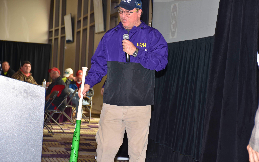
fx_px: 868
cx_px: 129
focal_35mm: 123
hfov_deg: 17.0
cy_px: 81
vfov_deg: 10.7
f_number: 5.3
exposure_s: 1/60
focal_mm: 80
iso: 200
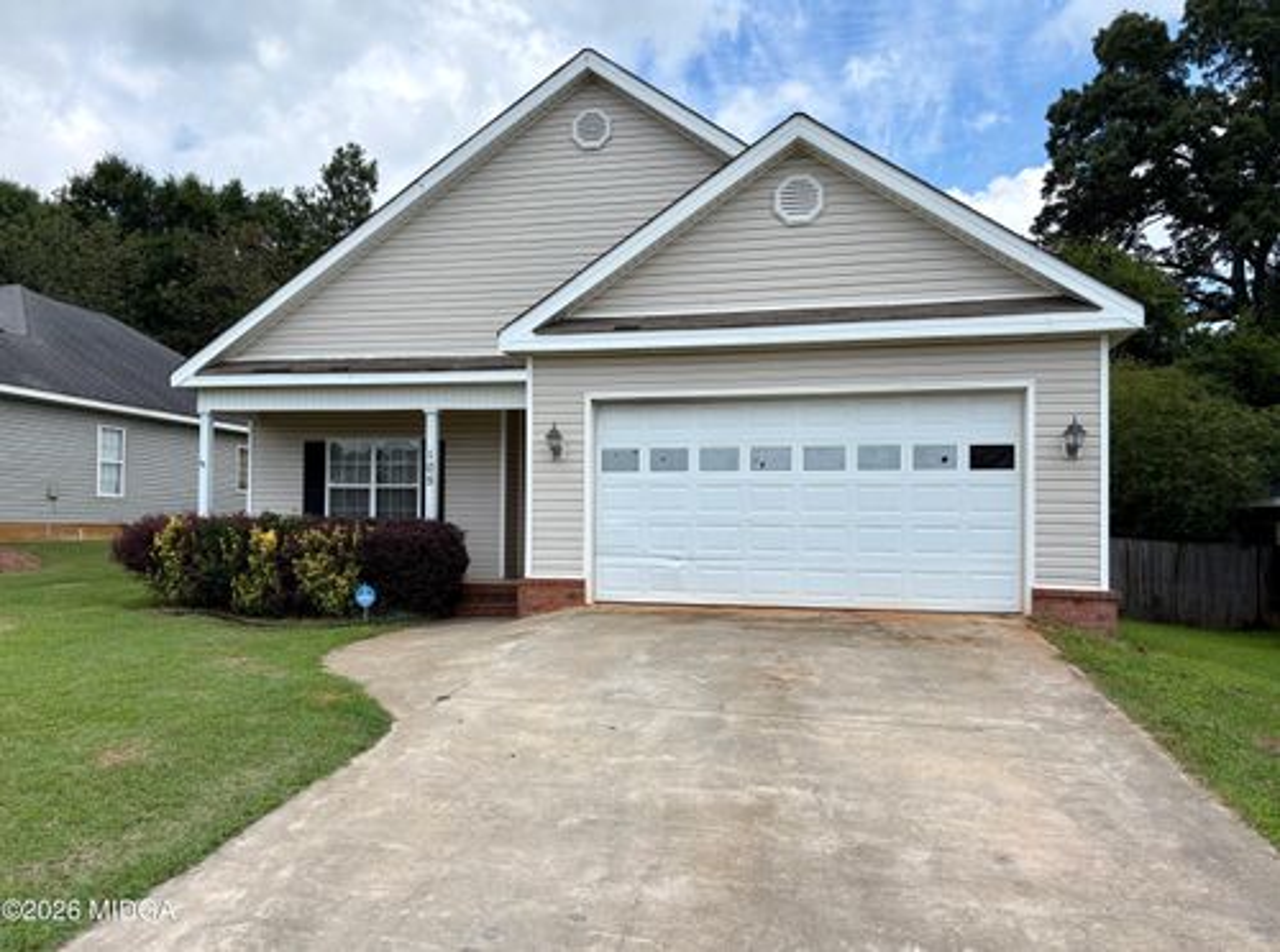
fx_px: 959
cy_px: 476
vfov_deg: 52.8
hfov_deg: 67.5
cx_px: 640
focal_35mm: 26
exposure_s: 1/2747
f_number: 1.6
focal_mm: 5.96
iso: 50
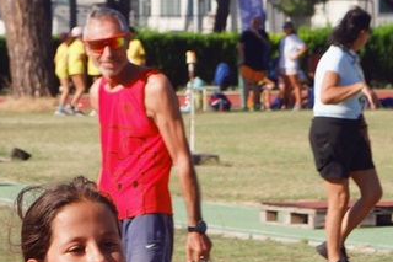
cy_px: 392
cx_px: 39
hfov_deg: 4.2
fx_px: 5401
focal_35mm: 495
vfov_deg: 2.8
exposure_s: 1/250
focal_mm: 55
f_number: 7.1
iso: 100
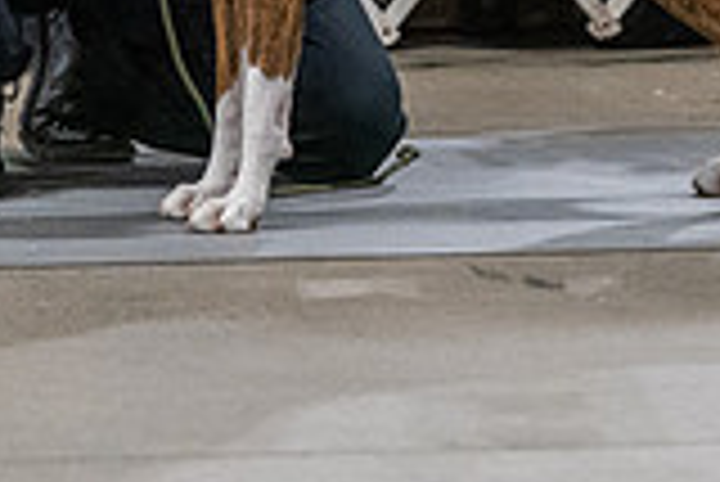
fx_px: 14493
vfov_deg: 1.9
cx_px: 310
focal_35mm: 724
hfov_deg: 2.8
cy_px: -304
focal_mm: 200
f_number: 3.5
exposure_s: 1/250
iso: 6400
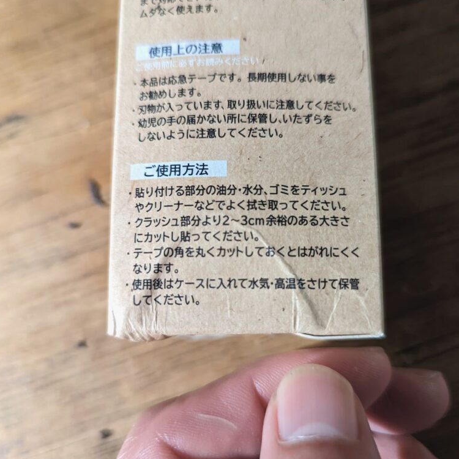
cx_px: 241
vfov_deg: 55.6
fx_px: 435
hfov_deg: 55.6
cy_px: 234
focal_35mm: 29
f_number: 1.85
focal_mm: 6.81
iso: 1807
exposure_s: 1/56.3
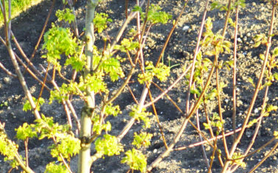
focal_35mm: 808
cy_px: 207
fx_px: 6120
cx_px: -24
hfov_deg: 2.6
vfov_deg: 1.6
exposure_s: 1/125
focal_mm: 100
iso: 160
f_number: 5.6
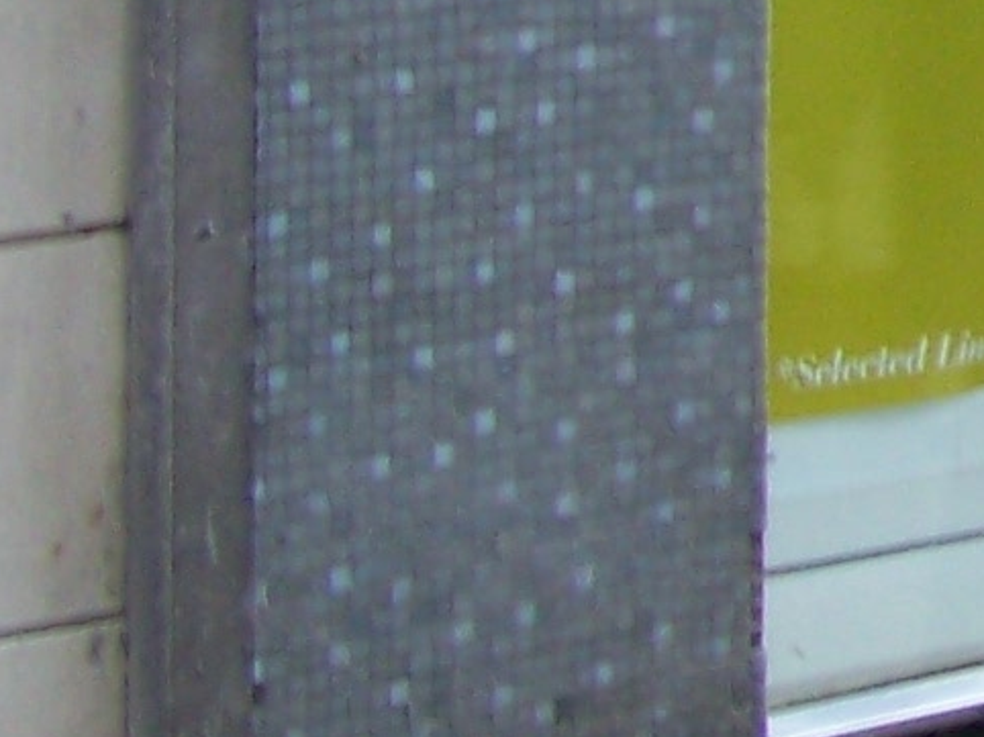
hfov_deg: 6.7
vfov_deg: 5.8
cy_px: -917
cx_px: 3589
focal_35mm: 250
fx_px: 7103
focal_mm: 5.85
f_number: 2.8
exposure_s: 1/30
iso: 64
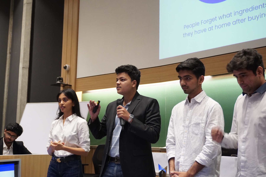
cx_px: 133
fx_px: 344
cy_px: 88
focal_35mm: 46
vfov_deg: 28.9
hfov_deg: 42.3
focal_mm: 31
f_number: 5
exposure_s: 1/60
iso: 2500
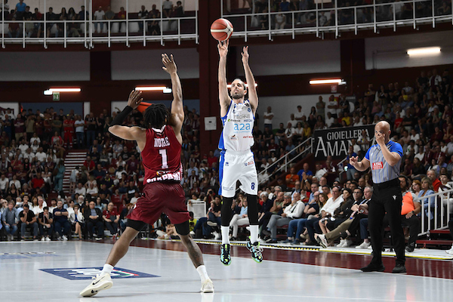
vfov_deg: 19.5
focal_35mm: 70
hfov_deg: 28.8
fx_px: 881
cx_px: 226
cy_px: 151
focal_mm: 70
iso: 2500
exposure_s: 1/1250
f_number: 3.5
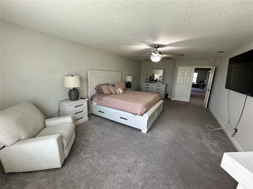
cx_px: 126
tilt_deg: -12.4
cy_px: 94
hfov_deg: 102.1
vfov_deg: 85.7
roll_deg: -2.1
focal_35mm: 14
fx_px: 102
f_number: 2.2
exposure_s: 1/99
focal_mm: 2.22
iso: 160
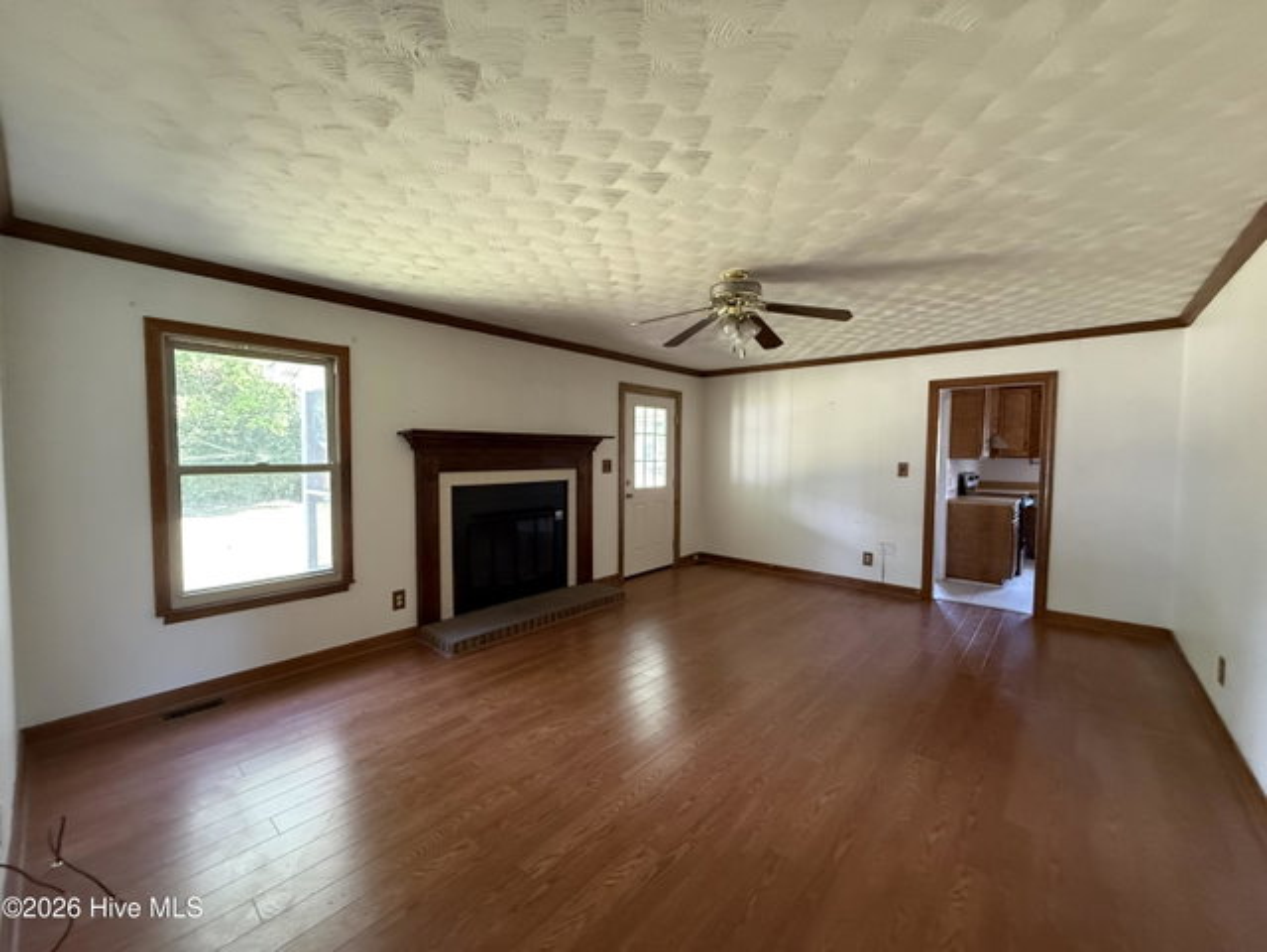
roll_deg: +0.4
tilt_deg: -2.3
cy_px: 476
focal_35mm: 14
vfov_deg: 85.7
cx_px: 634
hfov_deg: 102.0
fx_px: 513
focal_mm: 2.22
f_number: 2.2
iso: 640
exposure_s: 1/60
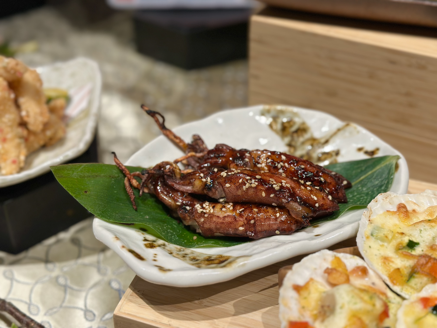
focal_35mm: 48
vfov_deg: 30.3
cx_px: 218
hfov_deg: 39.7
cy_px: 164
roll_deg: +0.6
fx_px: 606
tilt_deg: -36.9
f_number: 1.78
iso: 80
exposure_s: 1/60
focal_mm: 6.86
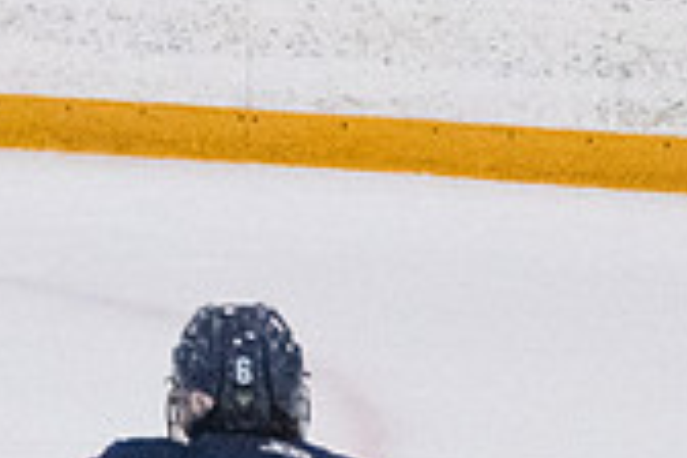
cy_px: 352
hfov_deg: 2.1
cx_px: -417
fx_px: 18280
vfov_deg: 1.4
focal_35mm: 958
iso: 8000
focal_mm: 185
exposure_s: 1/1600
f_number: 5
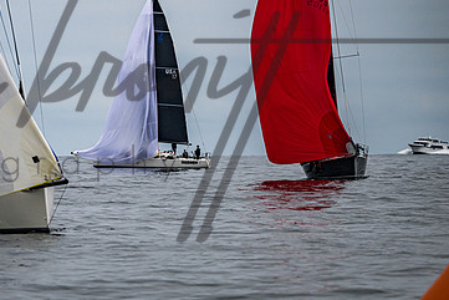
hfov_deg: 4.2
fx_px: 6064
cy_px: 70
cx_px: 131
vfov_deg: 2.8
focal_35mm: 486
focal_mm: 290
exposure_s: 1/8000
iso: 400
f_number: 5.3
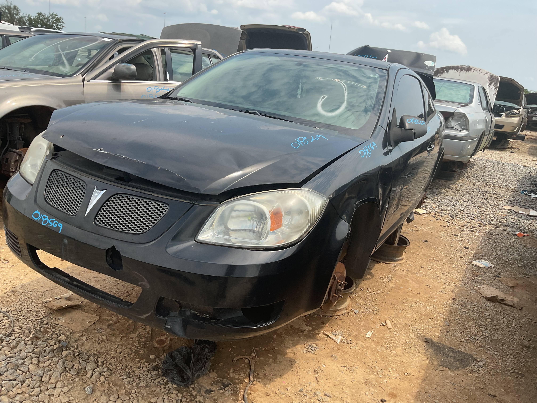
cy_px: 202
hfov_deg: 61.7
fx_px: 450
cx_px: 268
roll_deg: -6.1
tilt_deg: -15.7
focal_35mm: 29
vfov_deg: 48.2
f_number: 1.8
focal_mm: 3
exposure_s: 1/1412
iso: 16
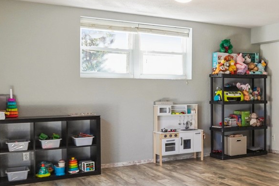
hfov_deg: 35.2
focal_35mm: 47
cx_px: 315
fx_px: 364
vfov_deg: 28.6
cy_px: 89
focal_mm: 16
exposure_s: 1/10
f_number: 9
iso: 400
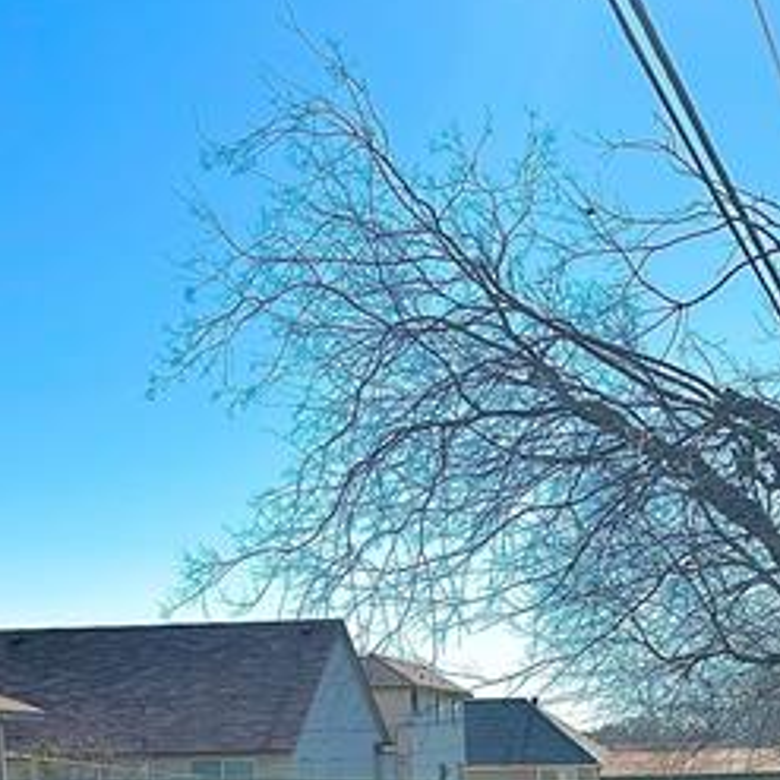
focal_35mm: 66
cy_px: 988
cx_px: 549
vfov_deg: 23.4
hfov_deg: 25.9
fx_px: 1683
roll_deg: +1.3
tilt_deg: -8.5
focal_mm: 6.86
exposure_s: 1/5525
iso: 80
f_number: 1.78
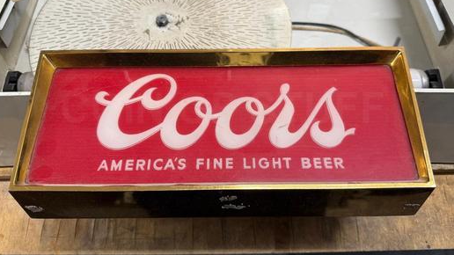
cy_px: 107
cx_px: 224
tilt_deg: -66.0
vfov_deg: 42.7
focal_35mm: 27
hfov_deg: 69.9
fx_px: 325
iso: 125
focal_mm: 6.76
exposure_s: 1/60
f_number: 1.78
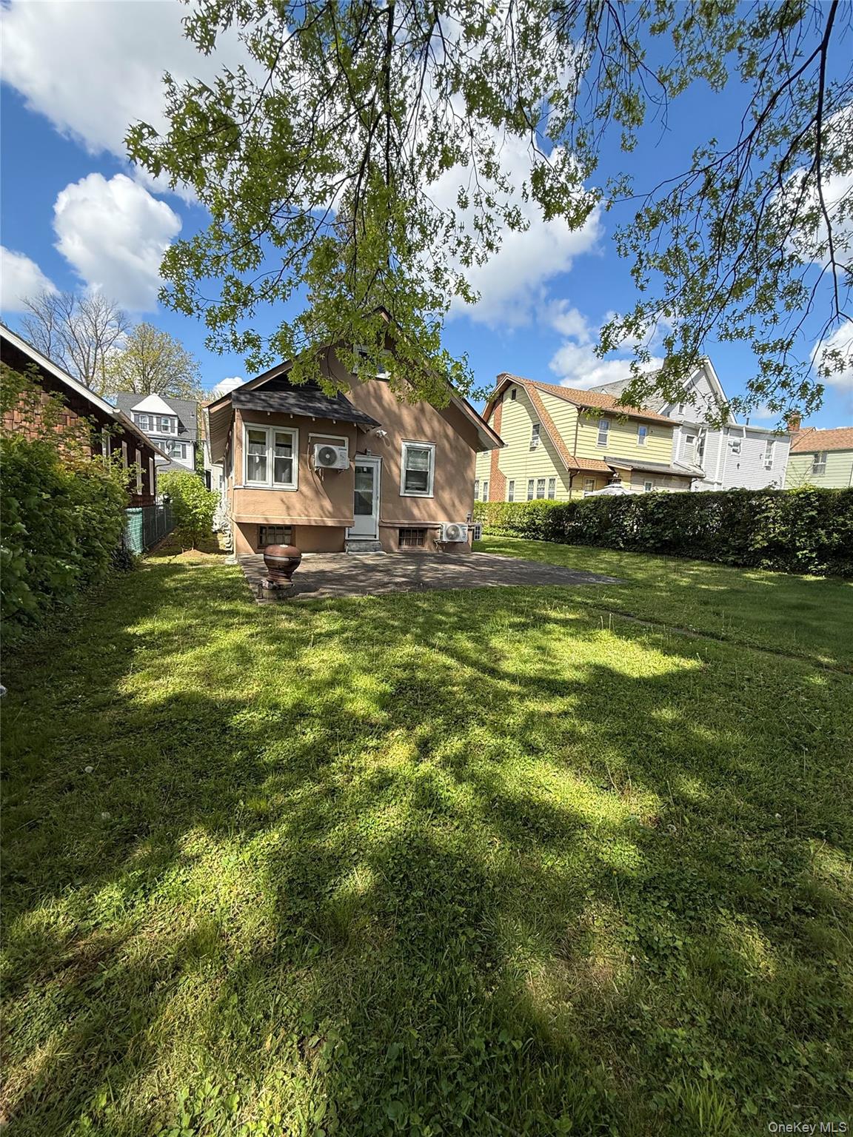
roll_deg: -3.3
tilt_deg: -6.5
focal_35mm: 14
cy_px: 568
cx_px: 426
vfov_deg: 102.1
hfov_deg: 85.7
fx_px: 460
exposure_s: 1/914
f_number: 2.2
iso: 50
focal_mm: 2.22
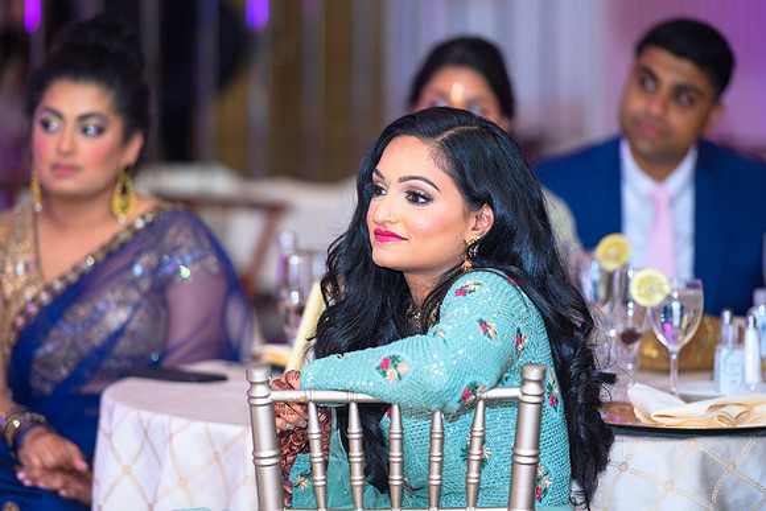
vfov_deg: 6.9
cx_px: 383
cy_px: 256
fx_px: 4256
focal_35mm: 200
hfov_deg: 10.3
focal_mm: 200
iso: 1600
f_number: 3.2
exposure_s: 1/200
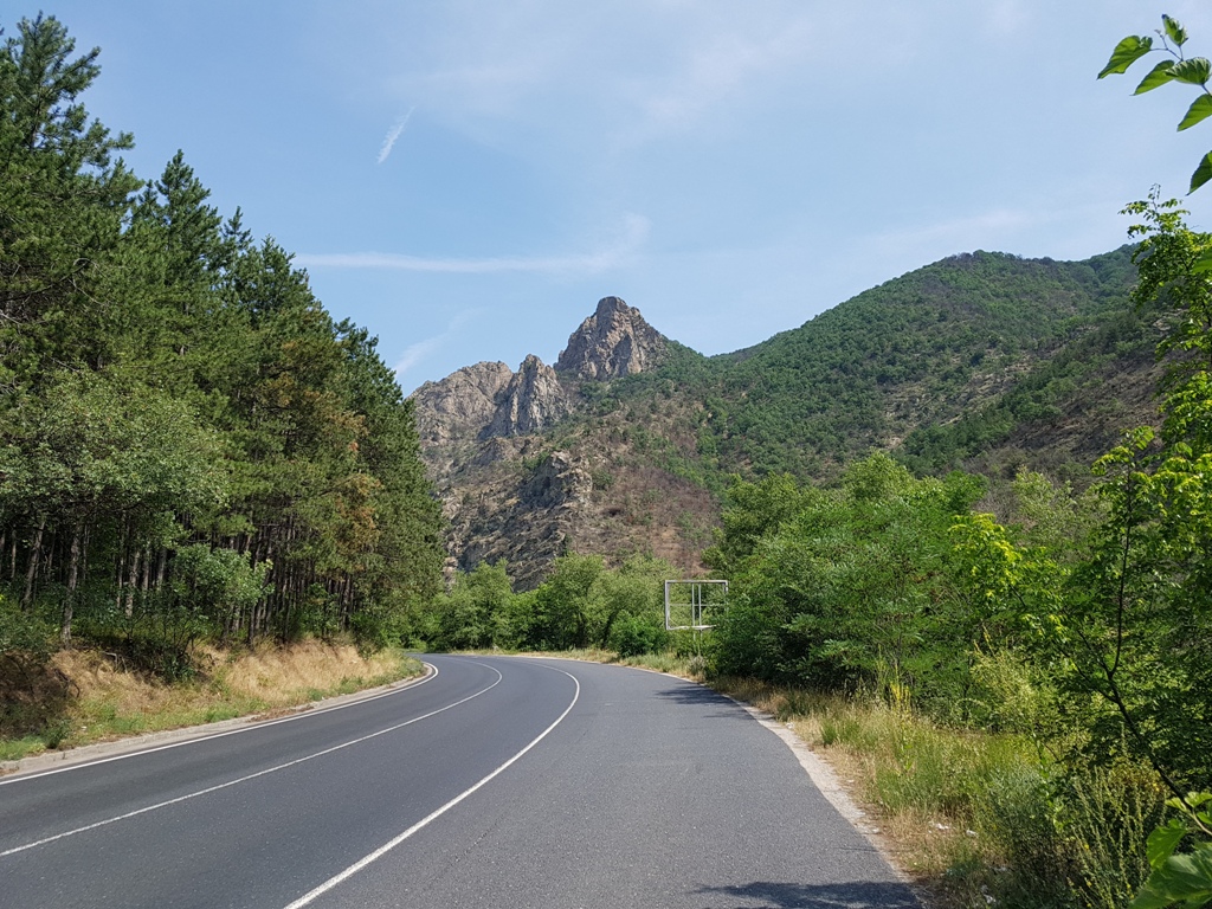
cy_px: 454
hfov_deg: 67.3
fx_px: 910
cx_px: 606
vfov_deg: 53.1
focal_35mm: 26
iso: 50
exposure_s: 1/1728
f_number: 1.7
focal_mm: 4.2
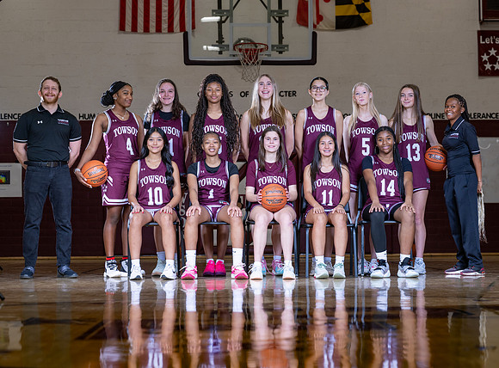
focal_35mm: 75
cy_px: 184
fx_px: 1077
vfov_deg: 19.4
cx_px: 263
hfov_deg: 26.1
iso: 160
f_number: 4.5
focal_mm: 70
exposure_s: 1/200
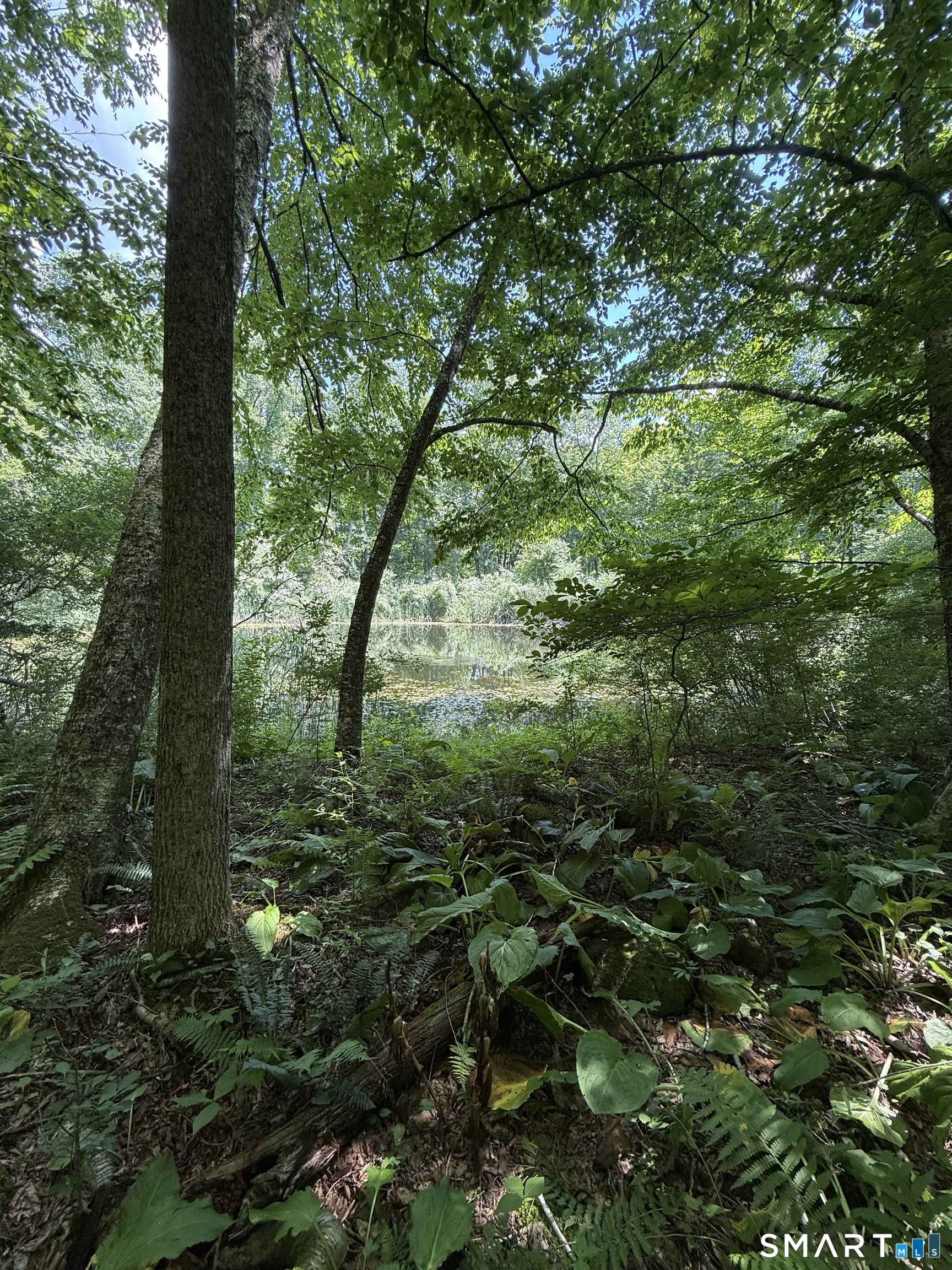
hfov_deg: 85.7
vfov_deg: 102.1
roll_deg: +0.1
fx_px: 513
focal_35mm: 14
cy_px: 635
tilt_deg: -2.5
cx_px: 476
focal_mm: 2.22
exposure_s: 1/105
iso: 50
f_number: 2.2
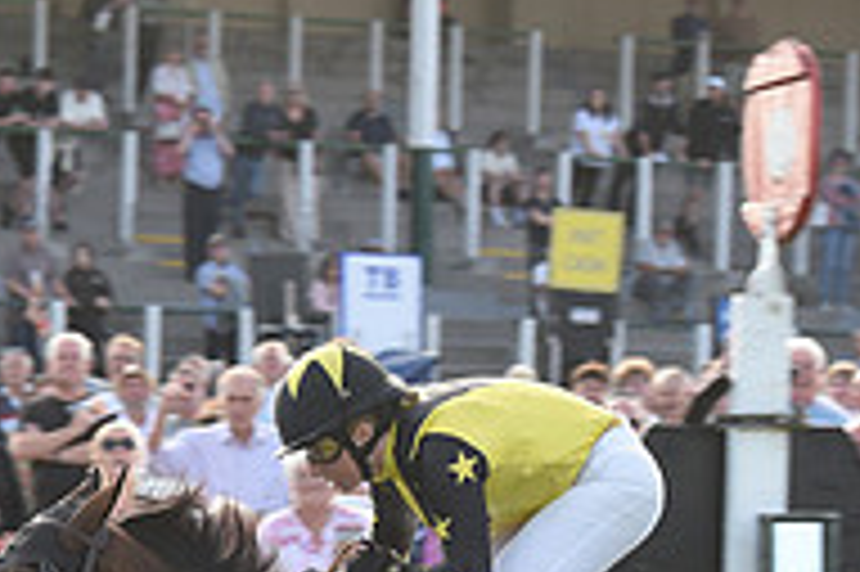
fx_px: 7256
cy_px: 745
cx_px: -279
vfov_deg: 4.5
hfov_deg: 6.7
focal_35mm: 304
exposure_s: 1/640
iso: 640
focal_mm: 100
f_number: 5.6
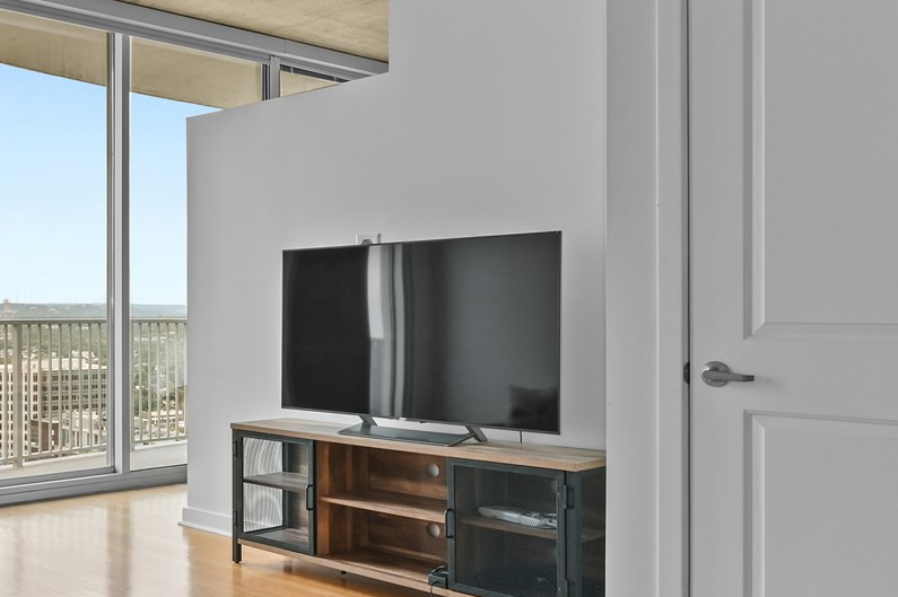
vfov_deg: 32.6
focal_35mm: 41
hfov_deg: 43.0
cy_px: 313
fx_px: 1022
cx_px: 71
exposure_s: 1/3
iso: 200
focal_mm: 15
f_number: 14
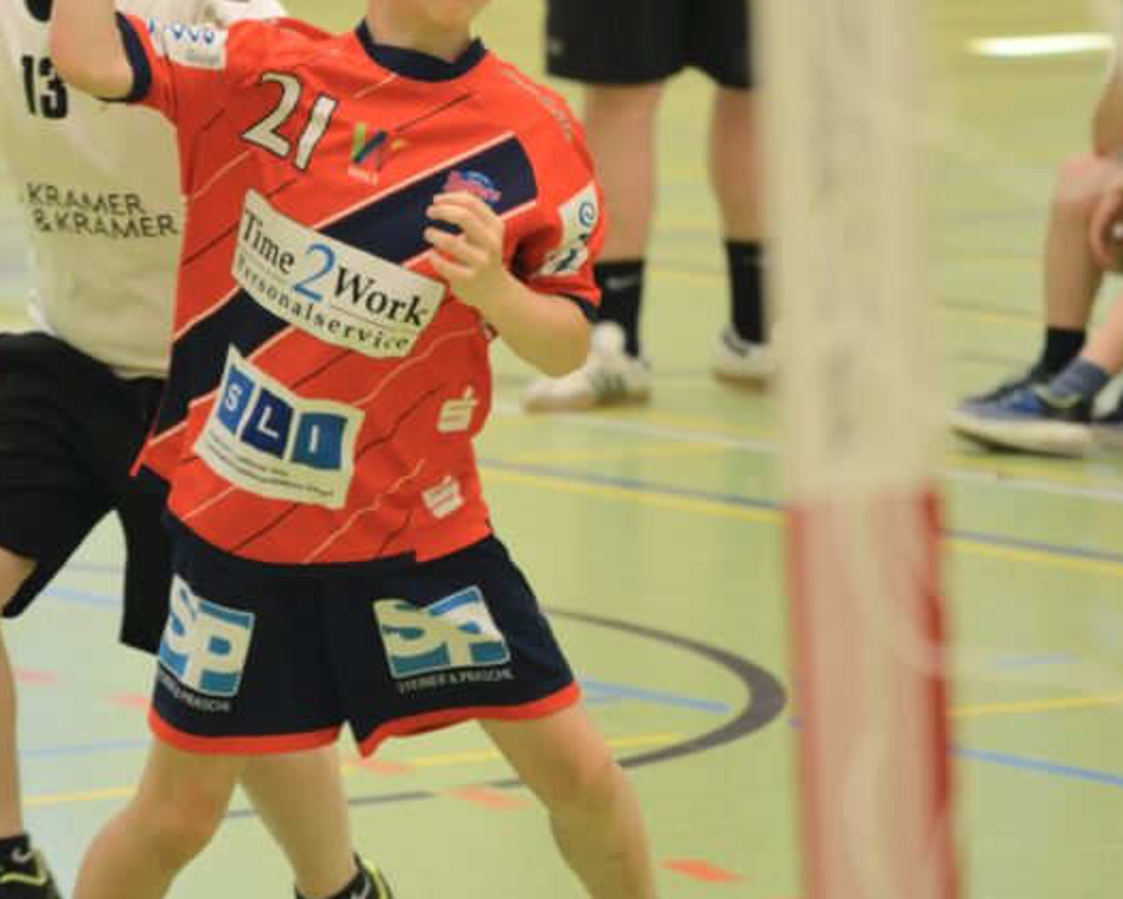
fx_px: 10904
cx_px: 399
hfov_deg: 5.9
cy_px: 329
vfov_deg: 4.7
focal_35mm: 328
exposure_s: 1/500
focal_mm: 120
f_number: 4.8
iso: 1250
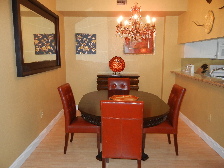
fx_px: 194
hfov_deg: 60.0
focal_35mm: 30
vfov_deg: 46.8
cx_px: 112
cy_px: 84
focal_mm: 5.4
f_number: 3.5
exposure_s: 1/30
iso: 338
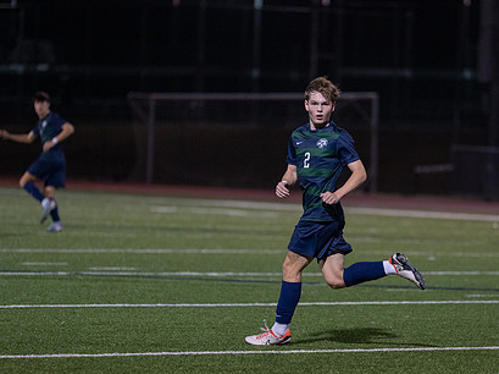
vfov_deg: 5.2
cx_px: 314
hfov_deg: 6.9
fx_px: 4148
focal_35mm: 288
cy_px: 233
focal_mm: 197
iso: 2500
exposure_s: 1/1250
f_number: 2.8
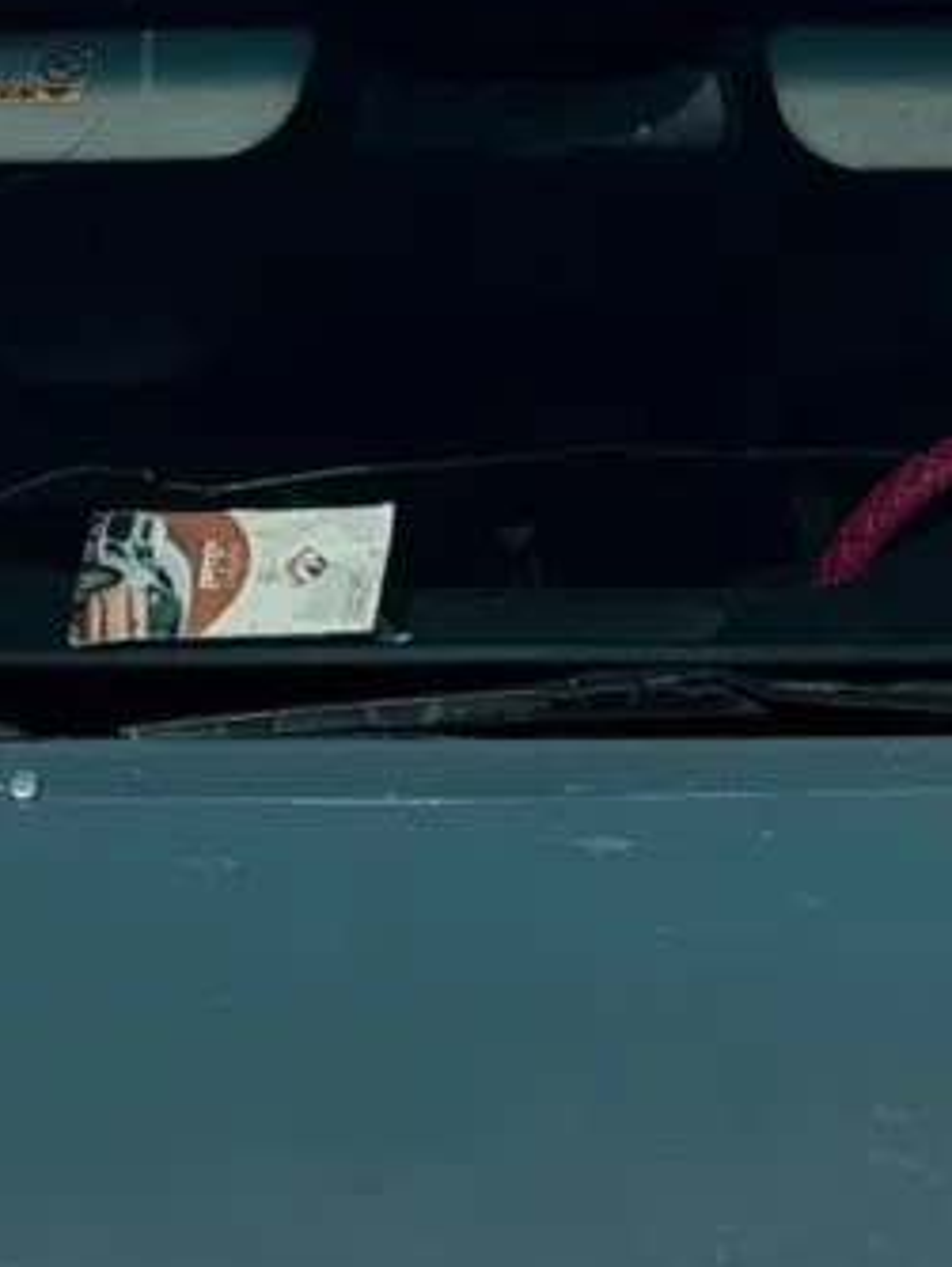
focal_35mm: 196
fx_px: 7178
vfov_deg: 10.0
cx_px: 474
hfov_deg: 7.6
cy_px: 1204
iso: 100
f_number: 1.78
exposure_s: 1/11364
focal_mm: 6.76
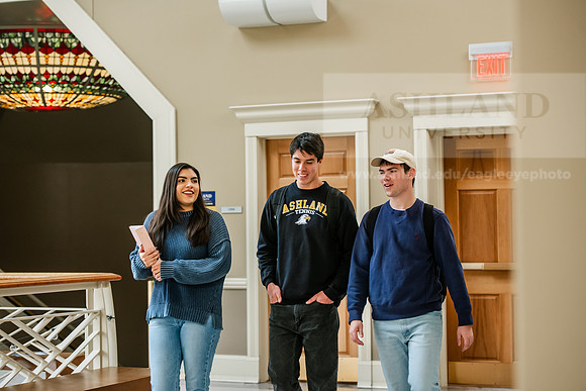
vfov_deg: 16.7
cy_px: 196
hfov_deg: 24.8
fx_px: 1335
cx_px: 293
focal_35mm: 82
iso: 1600
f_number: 4
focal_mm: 82
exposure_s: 1/200
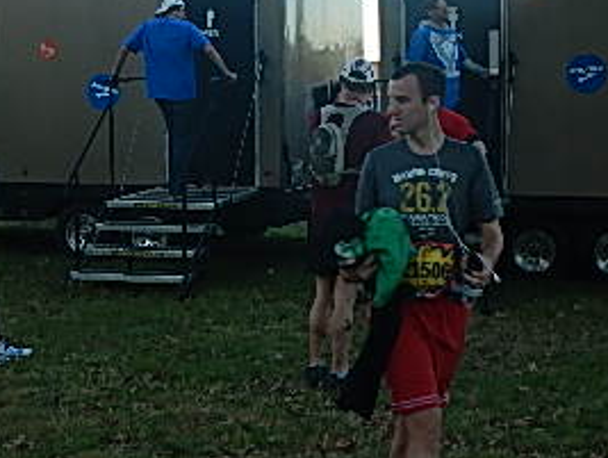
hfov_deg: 28.6
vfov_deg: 21.8
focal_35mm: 67
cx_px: 446
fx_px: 1178
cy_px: 116
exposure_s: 1/80
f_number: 3.9
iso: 125
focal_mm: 5
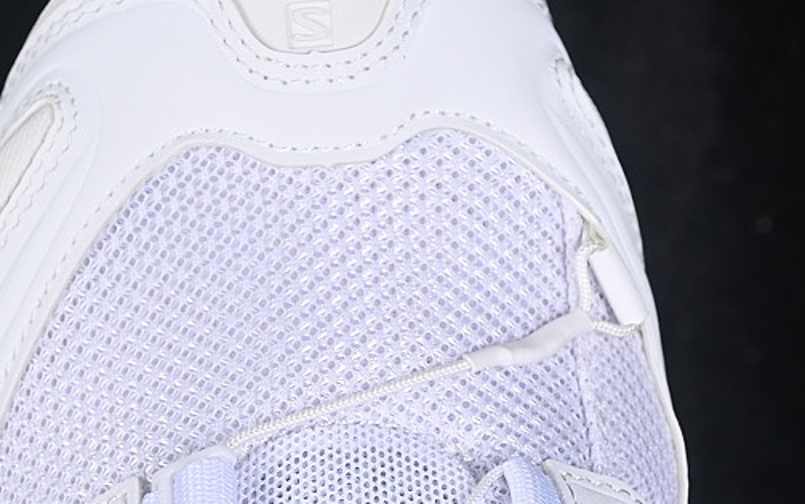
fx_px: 3600
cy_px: 333
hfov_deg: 12.8
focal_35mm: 164
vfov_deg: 8.0
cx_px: 325
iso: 160
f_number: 7.1
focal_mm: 50
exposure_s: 1/80
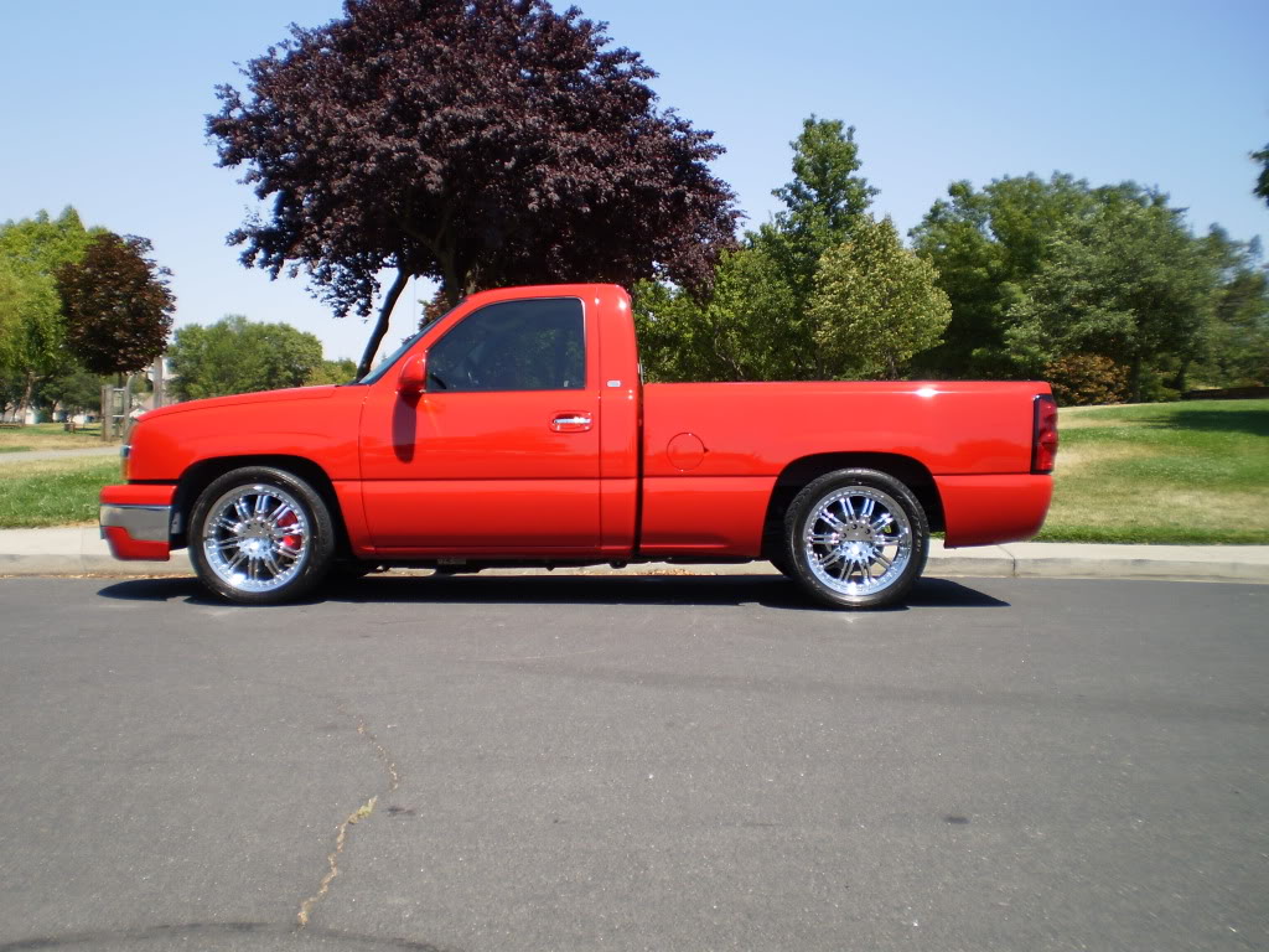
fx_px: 1320
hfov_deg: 51.4
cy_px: 476
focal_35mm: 36
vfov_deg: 39.7
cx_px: 634
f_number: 3.1
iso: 64
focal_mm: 6.3
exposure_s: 1/1000
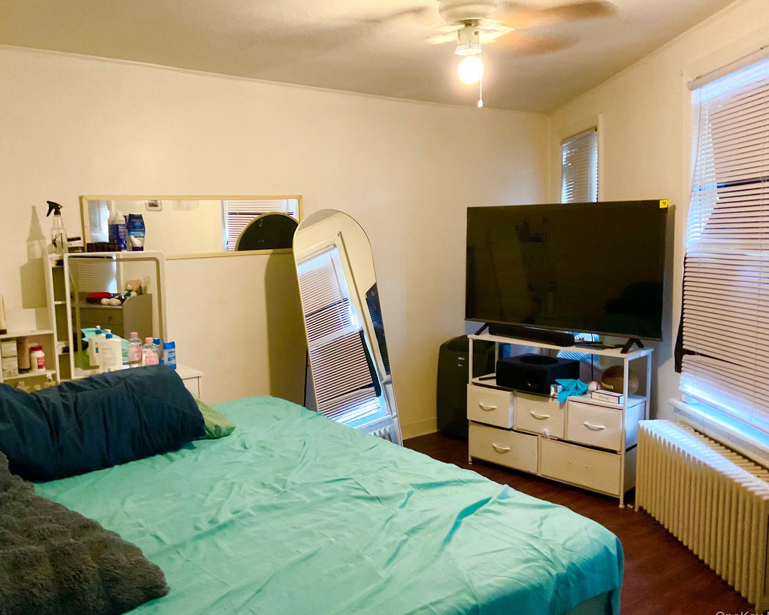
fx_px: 706
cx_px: 378
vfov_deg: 47.1
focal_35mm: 31
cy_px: 311
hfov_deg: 57.2
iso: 400
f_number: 1.8
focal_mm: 3
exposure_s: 1/30
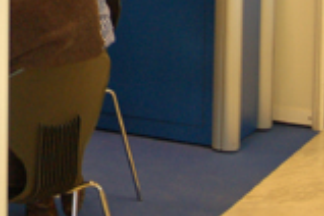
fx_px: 1323
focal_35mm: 147
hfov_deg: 13.2
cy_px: -157
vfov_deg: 9.0
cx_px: -151
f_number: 4.2
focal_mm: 26
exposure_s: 1/80
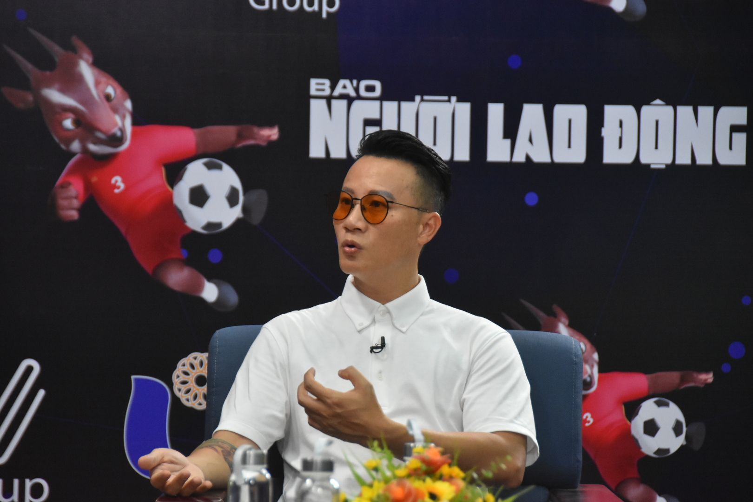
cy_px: 251
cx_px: 376
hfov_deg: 9.1
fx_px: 4706
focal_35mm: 225
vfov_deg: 6.1
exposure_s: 1/125
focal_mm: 150
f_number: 5.6
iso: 2200
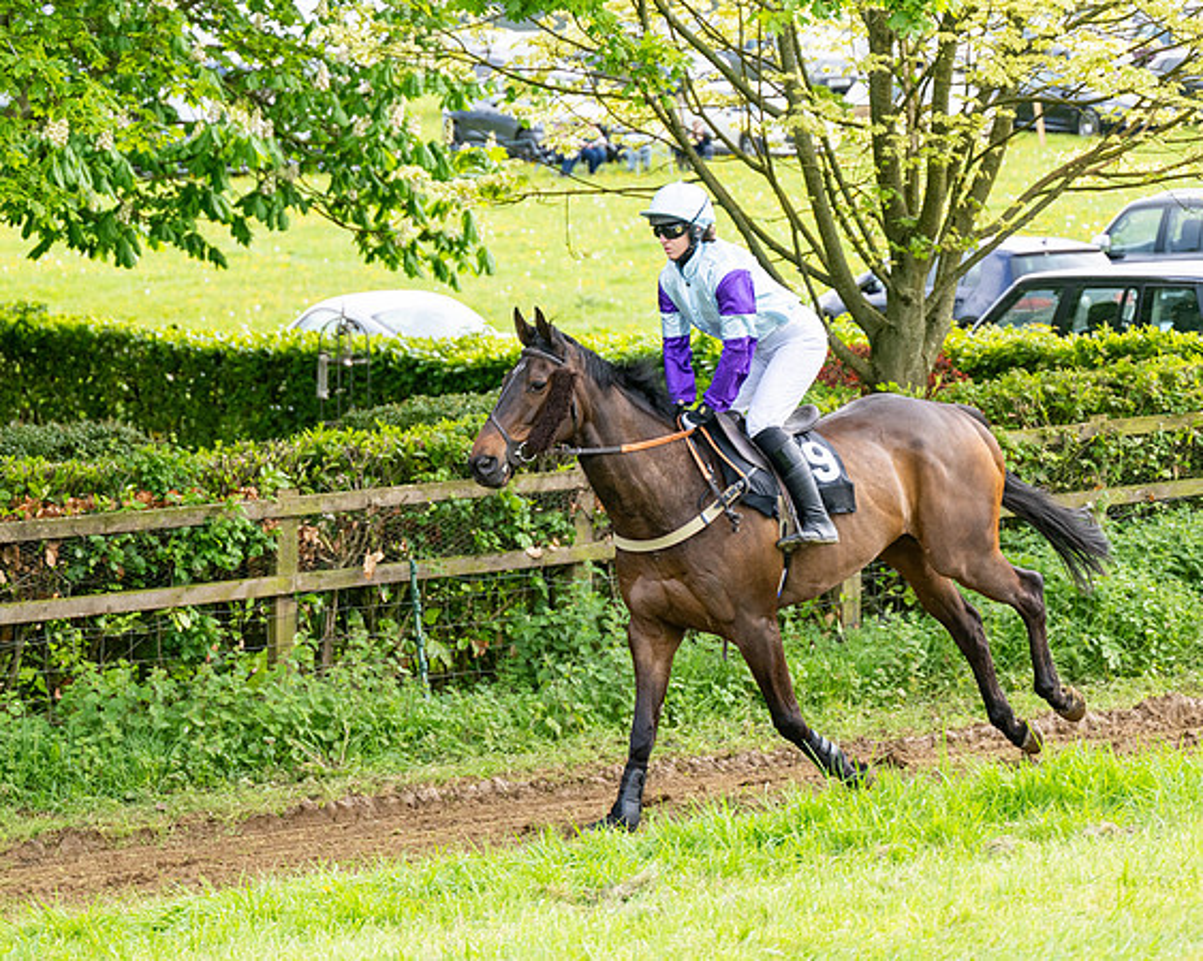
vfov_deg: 10.6
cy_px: 487
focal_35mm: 146
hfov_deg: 13.2
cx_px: 709
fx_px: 5200
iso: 400
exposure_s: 1/1250
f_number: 4
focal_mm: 98
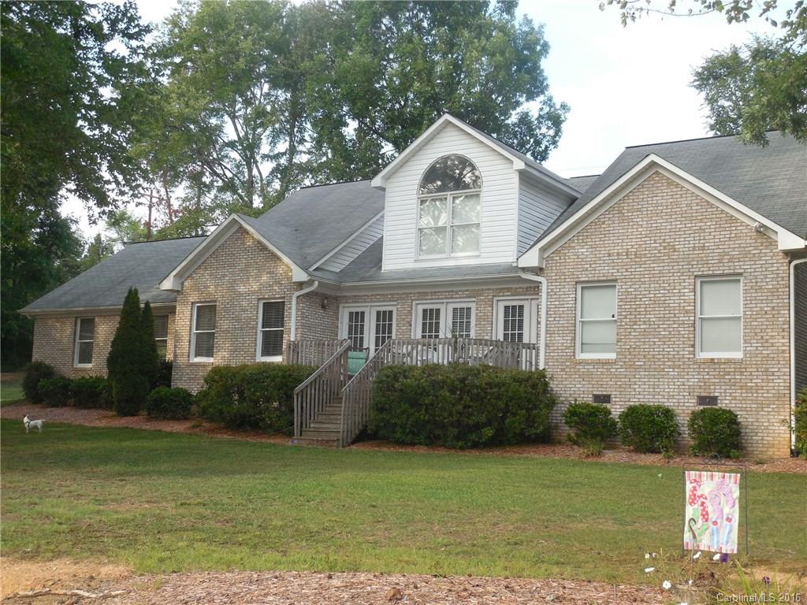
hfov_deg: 43.9
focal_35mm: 43
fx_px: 1002
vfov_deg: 33.6
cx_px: 404
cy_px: 302
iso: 125
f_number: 3.9
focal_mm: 7.8
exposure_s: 1/160
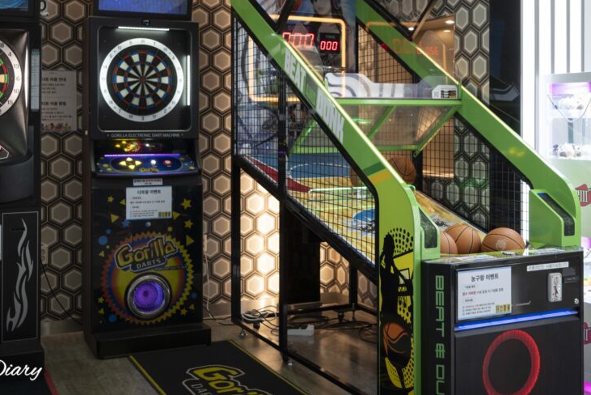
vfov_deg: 27.3
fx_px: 805
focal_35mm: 49
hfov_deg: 40.3
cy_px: 119
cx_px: 326
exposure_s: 1/60
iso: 640
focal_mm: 35
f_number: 4.5
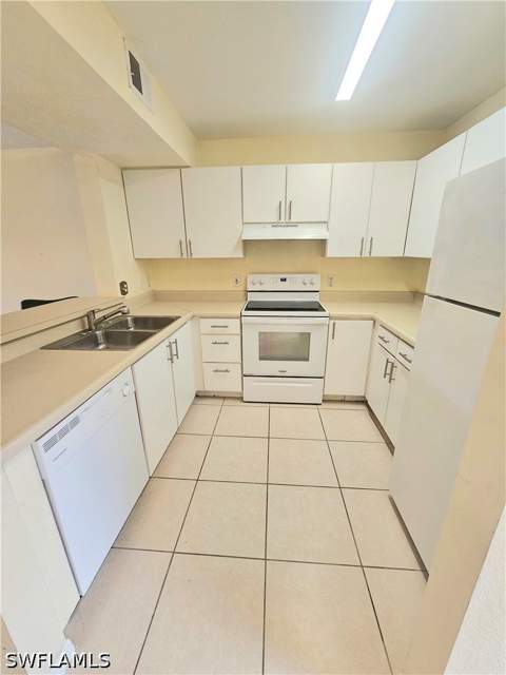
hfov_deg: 89.9
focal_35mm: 13
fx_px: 253
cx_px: 253
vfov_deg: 106.2
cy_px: 338
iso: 80
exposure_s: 1/60.2
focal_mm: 2.2
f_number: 2.2
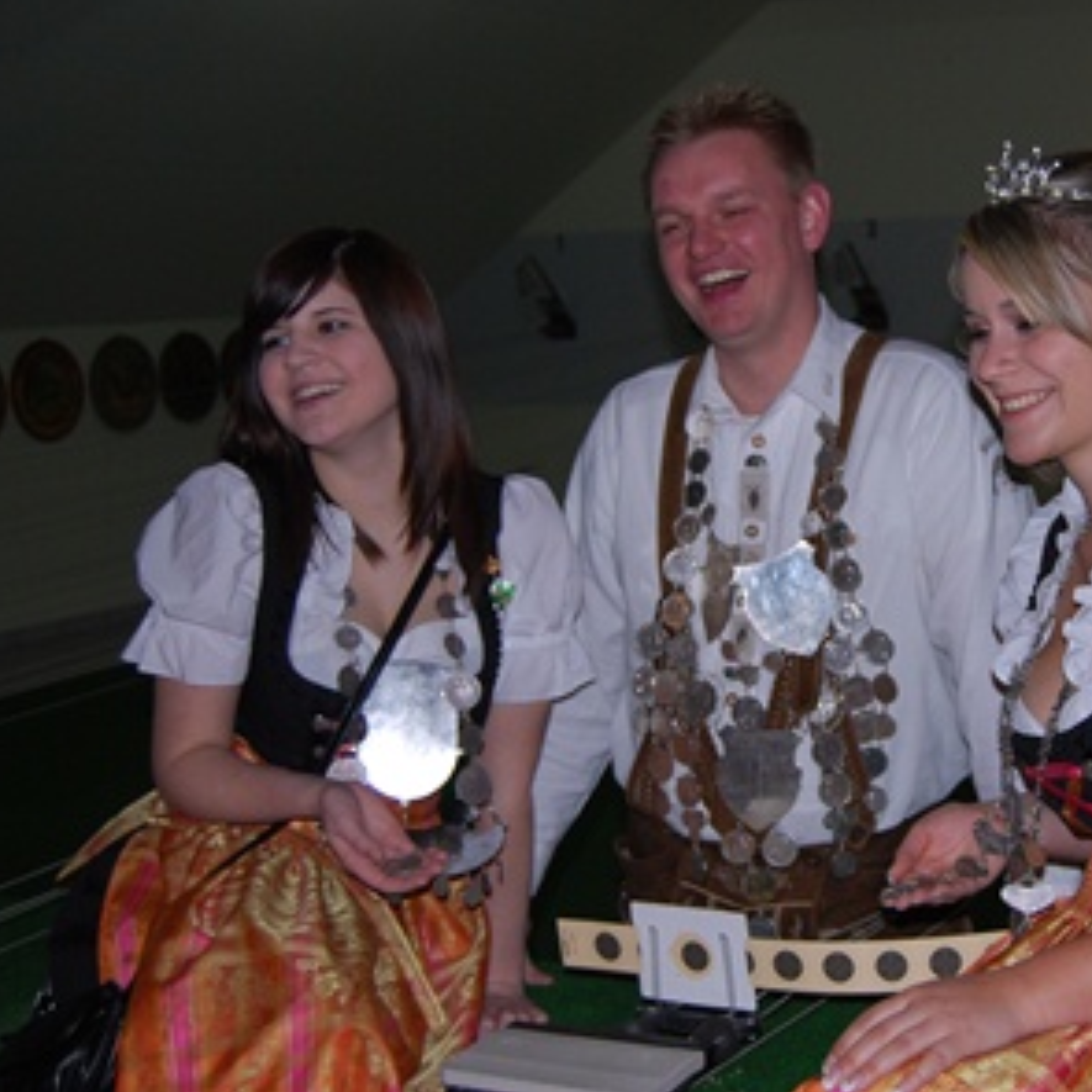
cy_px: 539
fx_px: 2213
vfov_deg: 27.7
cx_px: 811
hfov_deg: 27.4
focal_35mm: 62
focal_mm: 32
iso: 200
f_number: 4.5
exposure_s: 1/60
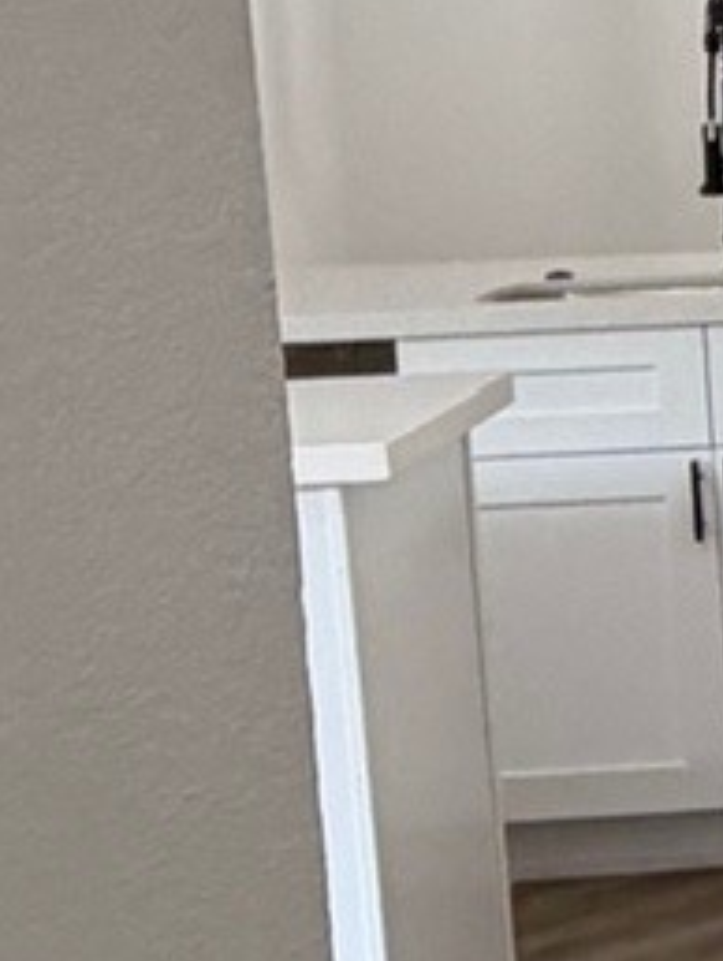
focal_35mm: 111
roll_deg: +1.1
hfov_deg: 11.8
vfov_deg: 17.7
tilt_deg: -8.4
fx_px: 3086
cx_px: 1483
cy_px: 458
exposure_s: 1/120
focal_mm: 2.22
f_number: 2.2
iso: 320
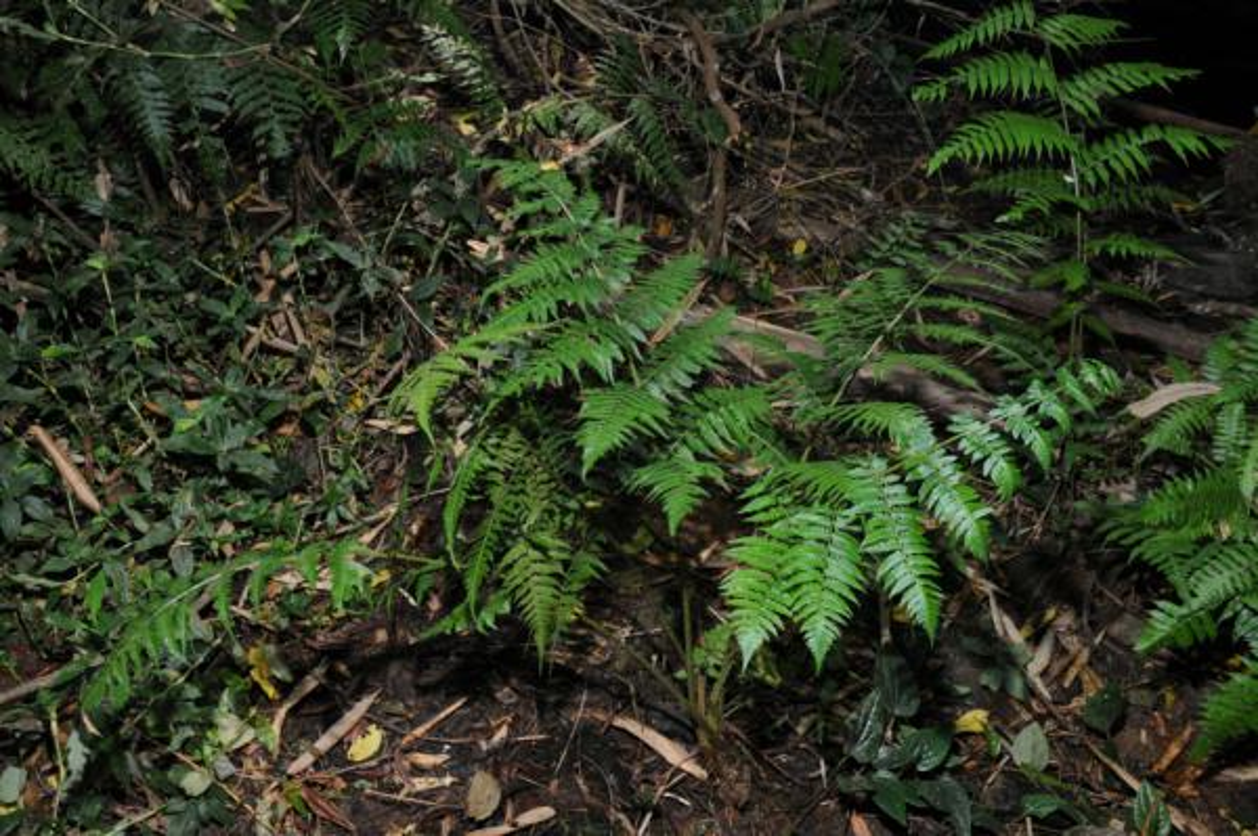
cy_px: 418
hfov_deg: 53.2
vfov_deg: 36.8
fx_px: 1257
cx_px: 629
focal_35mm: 36
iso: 200
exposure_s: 1/60
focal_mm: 24
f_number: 9
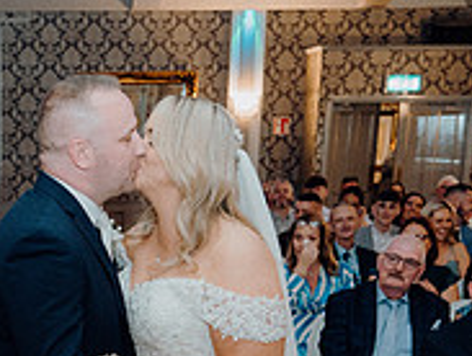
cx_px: -21
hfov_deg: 25.1
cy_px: 432
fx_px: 997
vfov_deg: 19.1
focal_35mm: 73
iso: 2500
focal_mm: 24
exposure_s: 1/160
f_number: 3.5
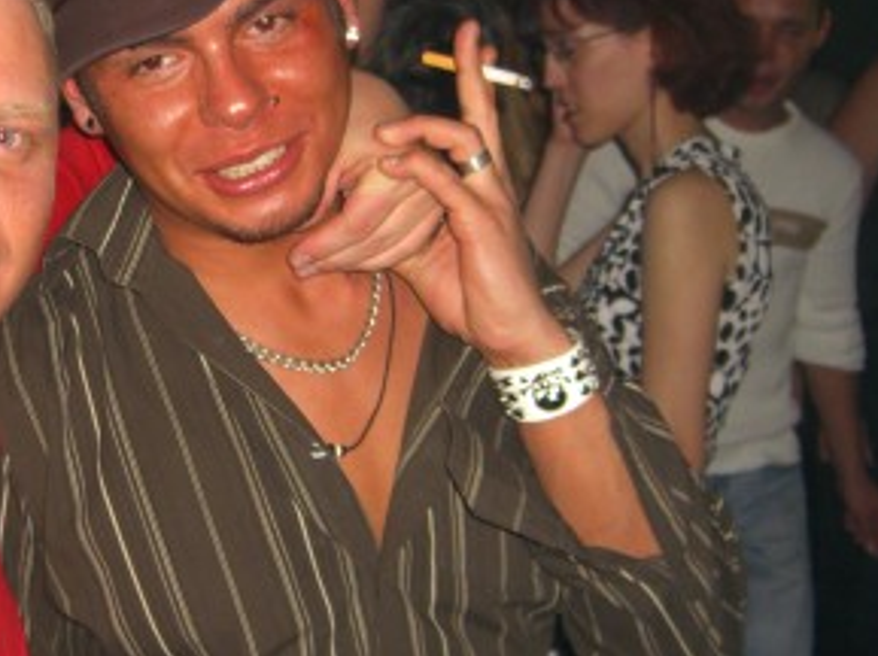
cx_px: 225
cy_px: 276
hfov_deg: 24.5
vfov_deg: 18.6
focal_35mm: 79
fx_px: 2001
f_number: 2.8
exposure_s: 1/60
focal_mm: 7.9
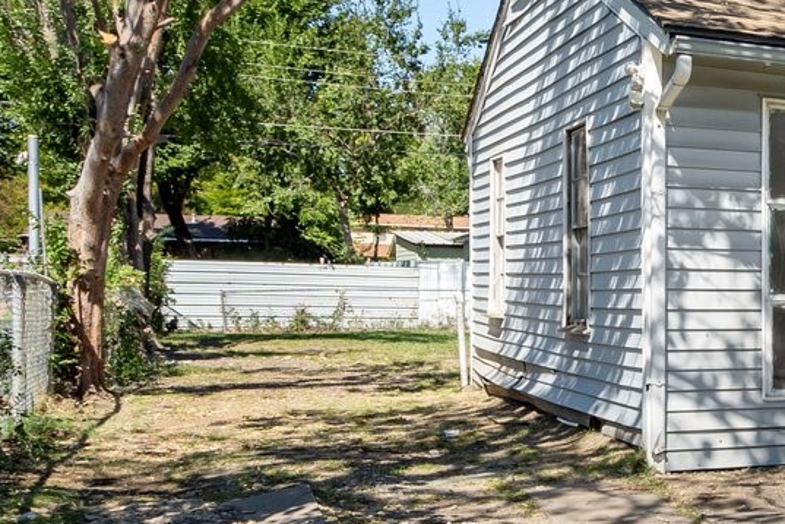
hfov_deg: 25.5
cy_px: 311
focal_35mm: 61
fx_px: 1330
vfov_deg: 22.2
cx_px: 1149
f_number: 9.5
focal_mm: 16
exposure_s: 1/90
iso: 320
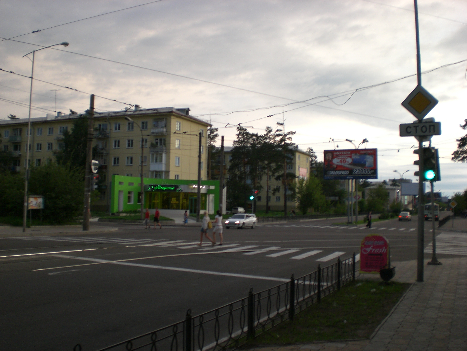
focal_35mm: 38
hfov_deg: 49.0
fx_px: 513
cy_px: 176
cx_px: 234
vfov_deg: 37.7
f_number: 3.1
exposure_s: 1/100
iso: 100
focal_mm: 6.3
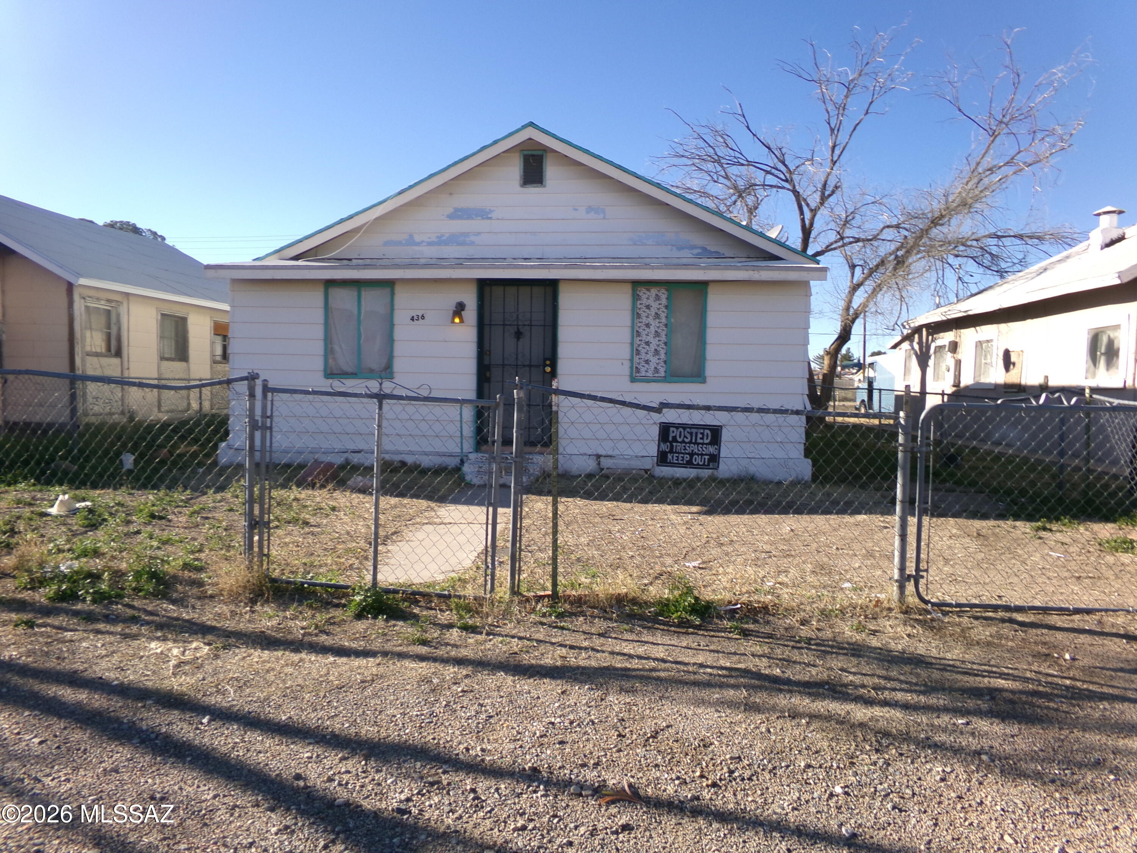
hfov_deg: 71.6
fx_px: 788
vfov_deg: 56.8
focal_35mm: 24
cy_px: 426
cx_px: 568
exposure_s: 1/70
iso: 100
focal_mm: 4.3
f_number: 11.07
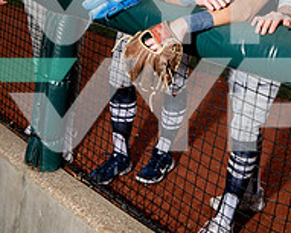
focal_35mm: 53
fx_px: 457
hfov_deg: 34.7
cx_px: 213
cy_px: -2
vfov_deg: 27.0
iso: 250
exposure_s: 1/250
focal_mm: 24
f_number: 8
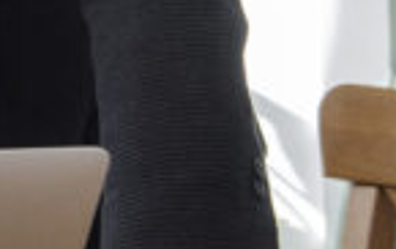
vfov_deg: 4.1
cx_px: -557
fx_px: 3425
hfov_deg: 6.3
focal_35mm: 317
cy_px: -322
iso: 500
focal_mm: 44
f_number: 7.1
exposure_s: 1/160
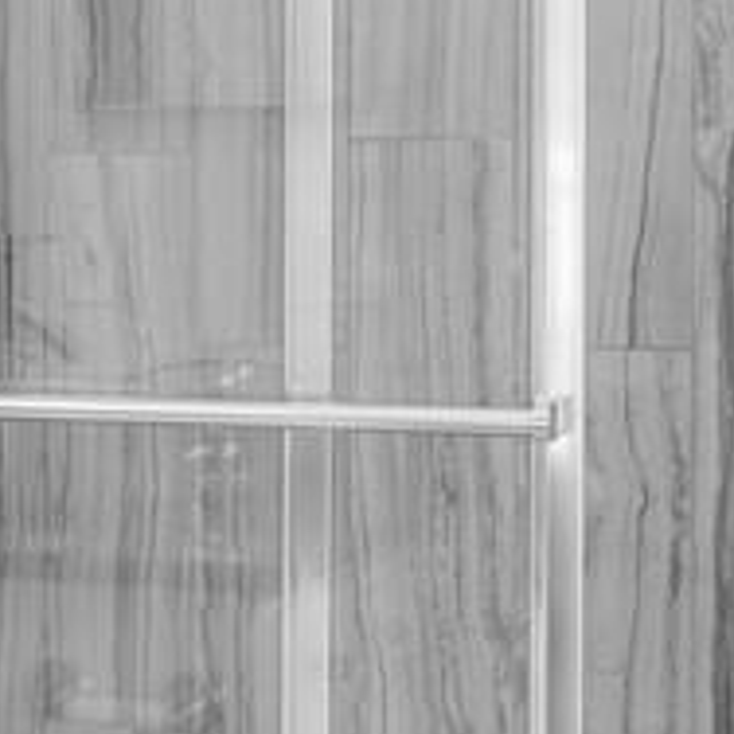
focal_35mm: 105
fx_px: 2519
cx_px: -654
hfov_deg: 14.3
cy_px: 234
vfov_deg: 16.5
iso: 800
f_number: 8
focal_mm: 7
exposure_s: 1/60
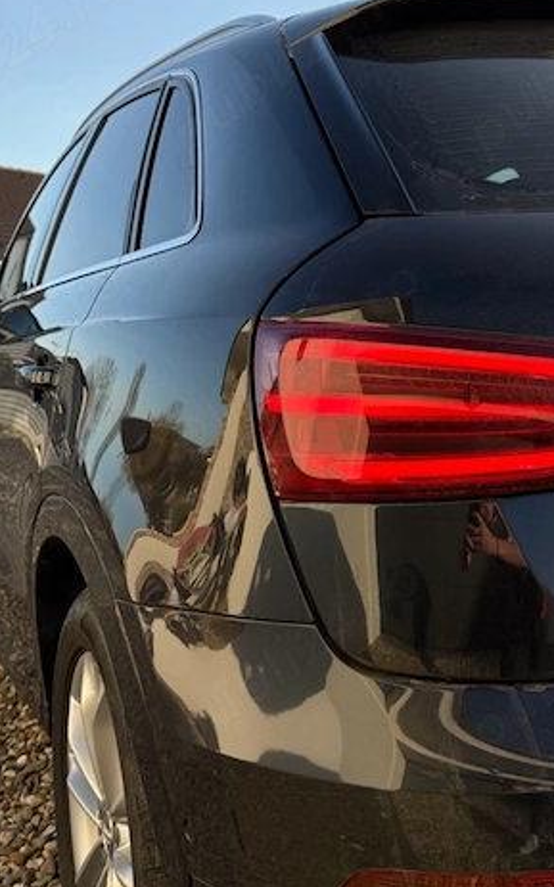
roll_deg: +0.9
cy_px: 404
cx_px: 372
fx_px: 1064
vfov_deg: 45.2
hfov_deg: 29.0
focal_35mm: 44
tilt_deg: -3.9
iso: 100
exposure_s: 1/955
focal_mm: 6.76
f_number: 1.78
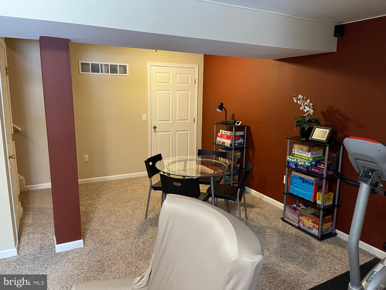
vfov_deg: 53.1
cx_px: 193
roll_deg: -0.7
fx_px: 290
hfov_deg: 67.3
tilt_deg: -11.2
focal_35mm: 26
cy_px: 145
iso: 500
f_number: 1.6
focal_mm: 5.1
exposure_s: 1/40
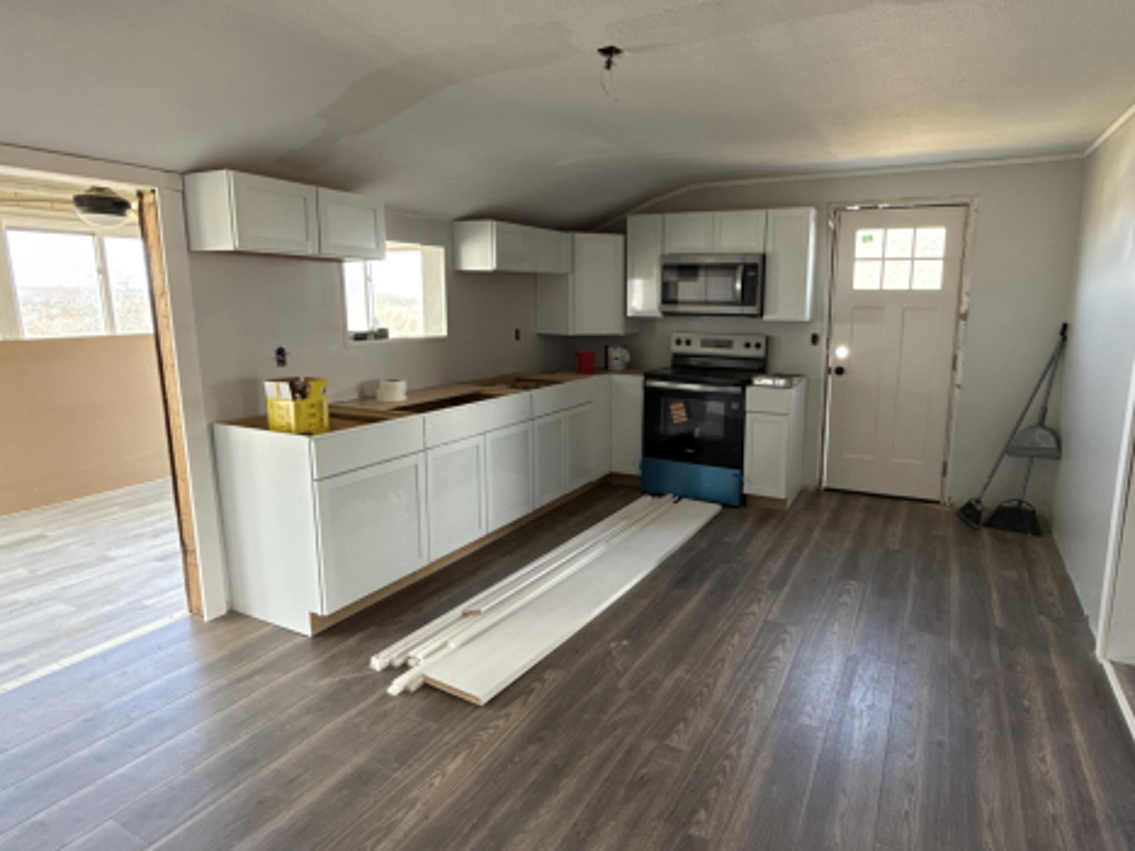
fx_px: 656
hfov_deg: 81.4
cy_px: 406
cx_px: 638
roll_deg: -0.3
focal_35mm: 20
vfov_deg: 65.9
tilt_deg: -9.0
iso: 400
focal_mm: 2.22
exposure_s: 1/88
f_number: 2.2
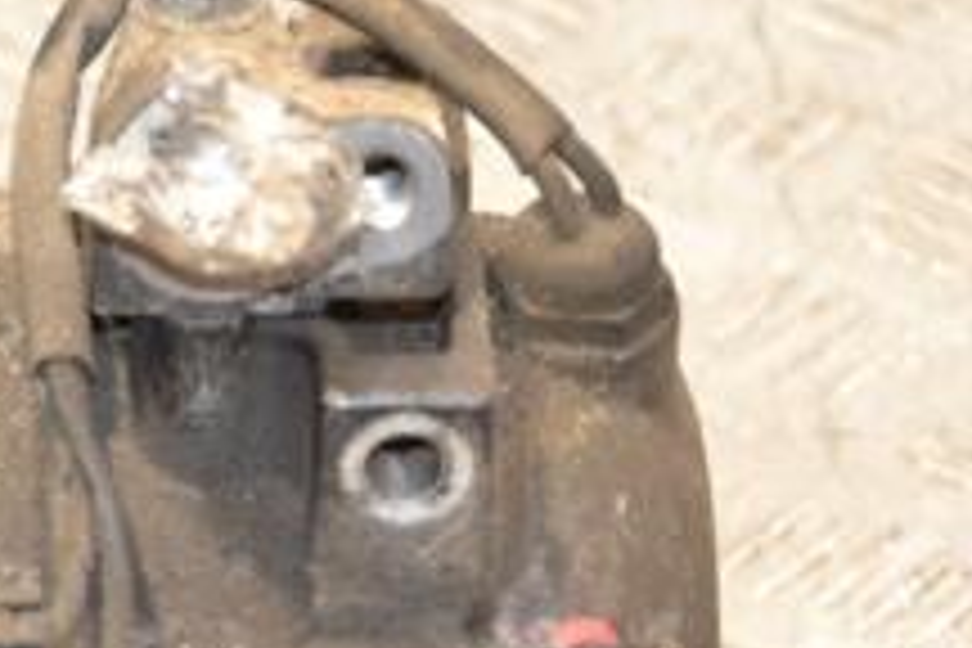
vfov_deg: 4.7
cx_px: -266
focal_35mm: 292
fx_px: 7883
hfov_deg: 7.0
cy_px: 716
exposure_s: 1/60
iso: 800
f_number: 5.3
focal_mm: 70
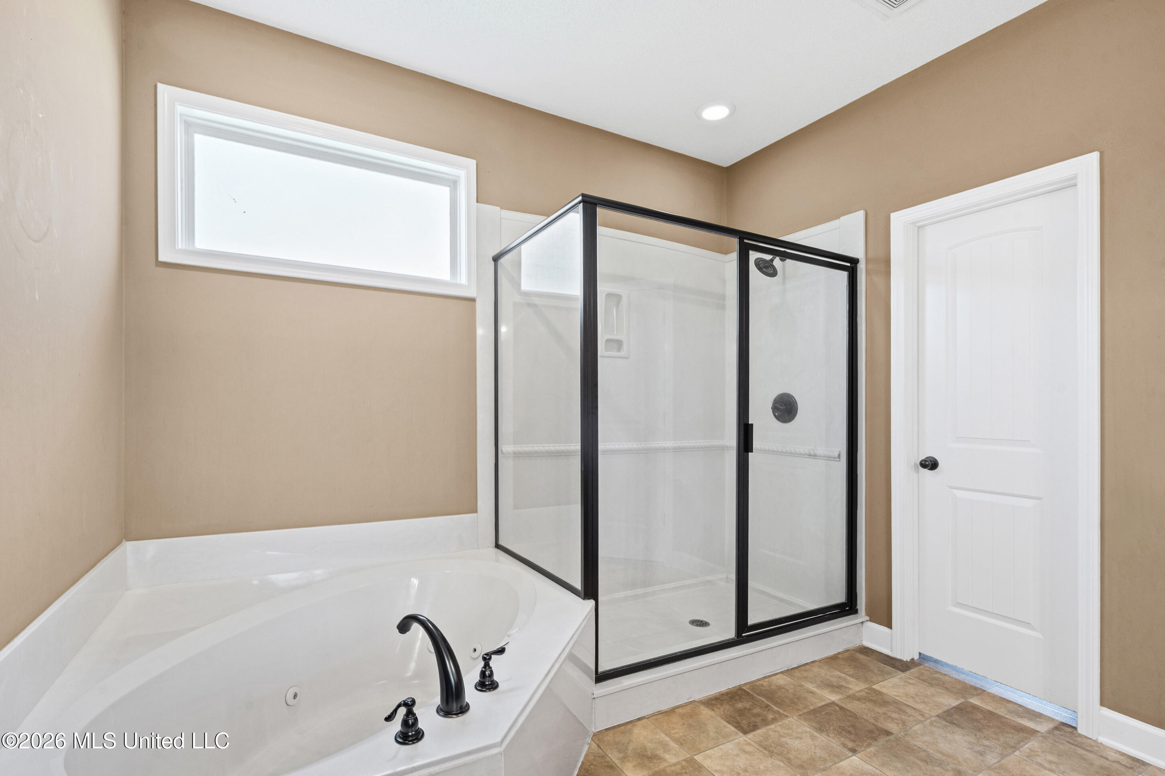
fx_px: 518
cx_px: 582
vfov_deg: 73.7
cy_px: 388
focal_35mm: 16
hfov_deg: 96.7
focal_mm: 16
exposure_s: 1/4
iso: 800
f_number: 9.5
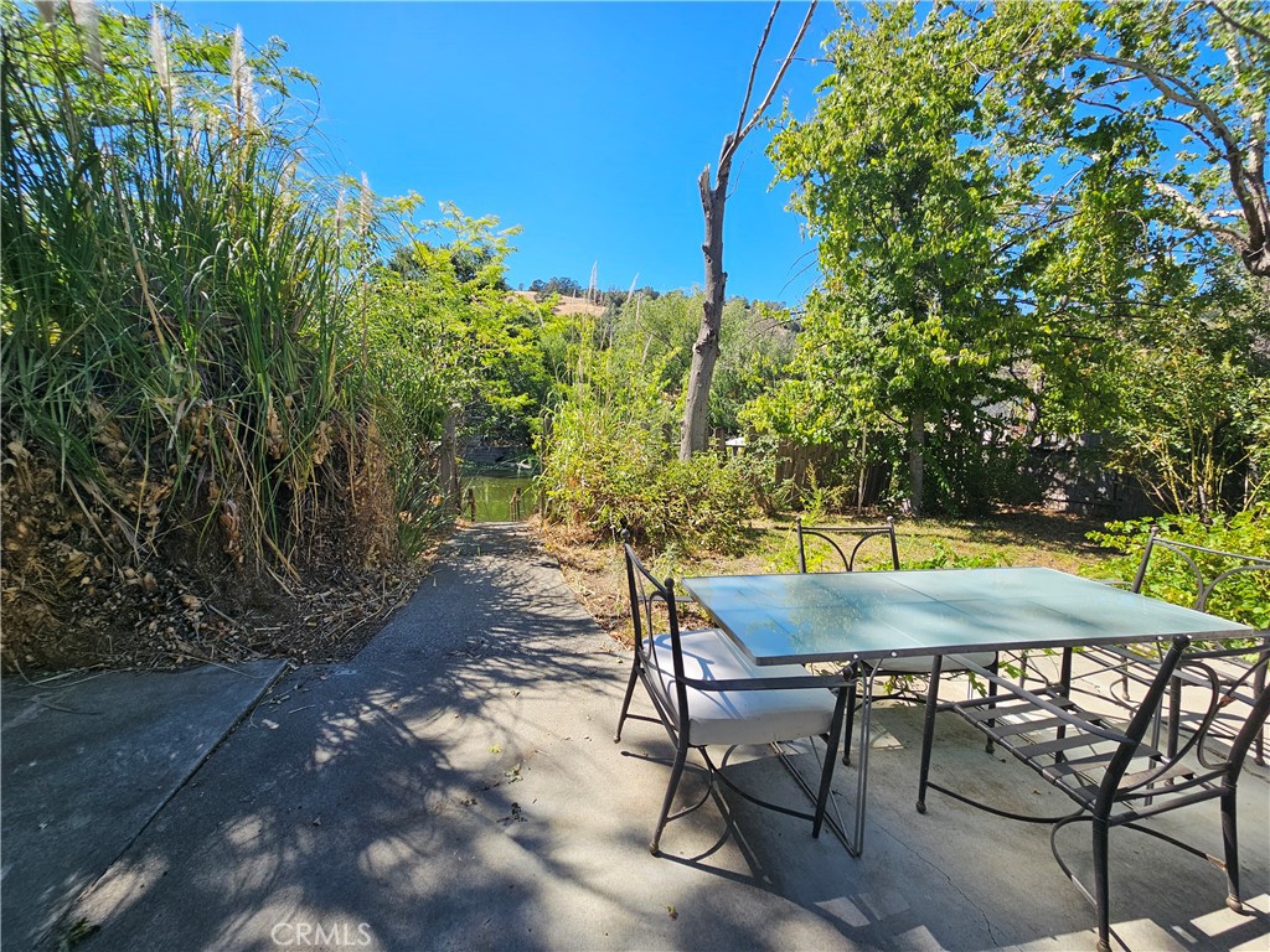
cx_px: 635
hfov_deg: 106.2
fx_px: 477
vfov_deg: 89.9
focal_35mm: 13
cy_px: 476
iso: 50
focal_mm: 2.2
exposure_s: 1/939
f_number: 2.2
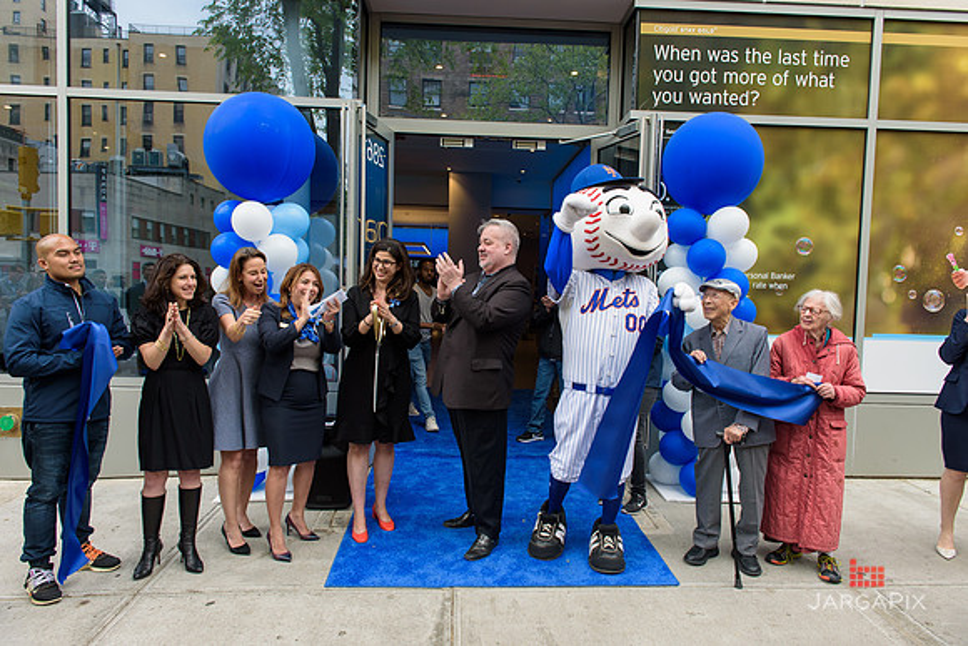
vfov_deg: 53.2
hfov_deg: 73.7
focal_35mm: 24
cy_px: 323
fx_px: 645
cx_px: 484
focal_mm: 24
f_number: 5
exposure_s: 1/250
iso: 200
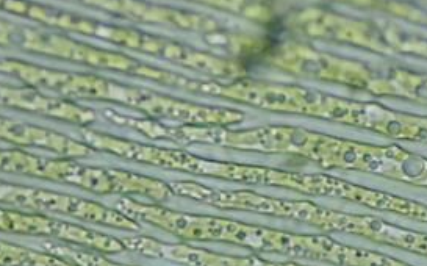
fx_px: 2139
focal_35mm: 184
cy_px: 247
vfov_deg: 7.1
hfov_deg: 11.4
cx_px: 170
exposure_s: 1/60
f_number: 4.2
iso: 800
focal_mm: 13.47
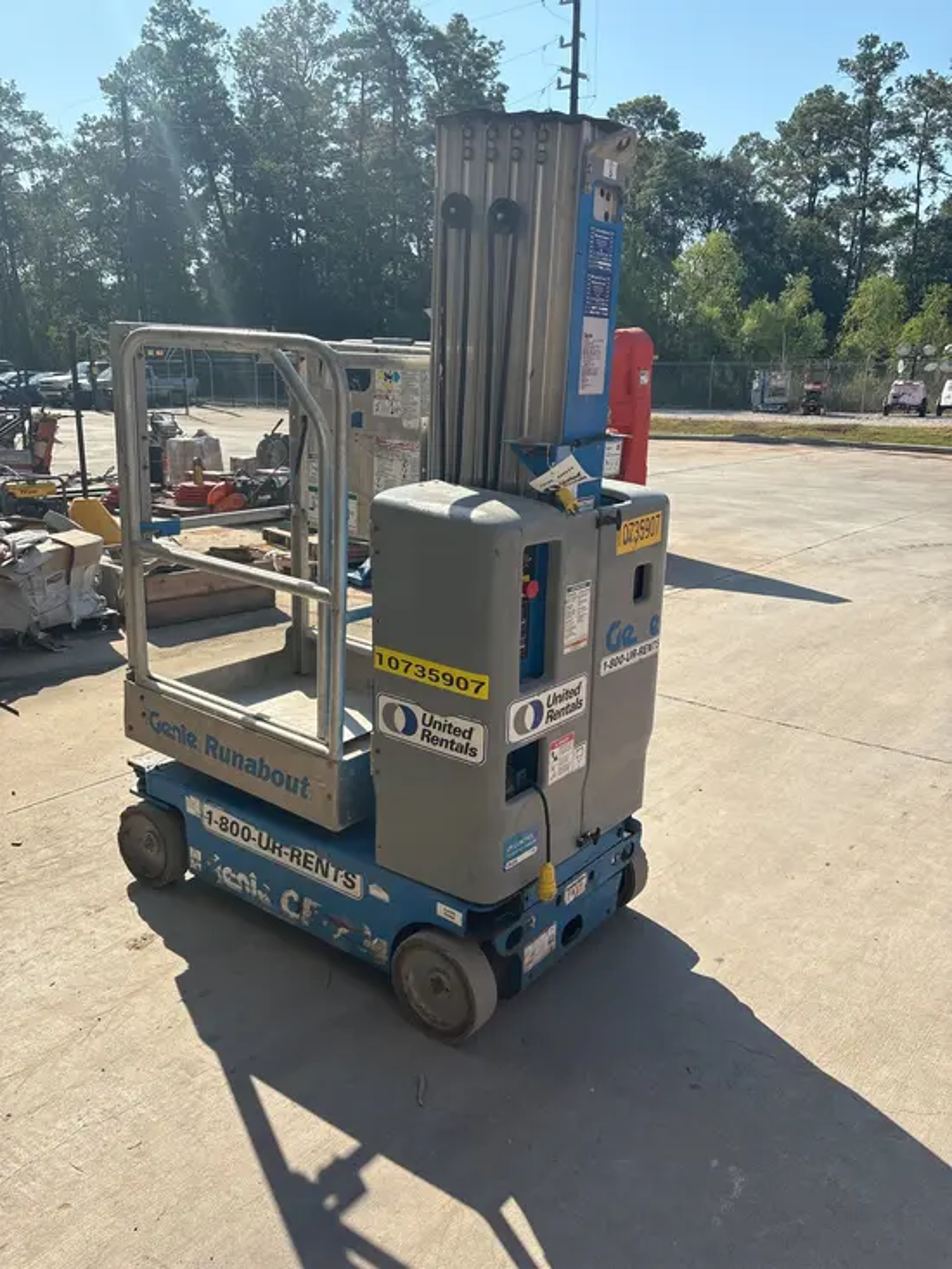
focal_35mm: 26
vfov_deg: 67.3
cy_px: 634
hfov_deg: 53.1
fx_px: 953
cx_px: 476
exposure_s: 1/2778
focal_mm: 5.96
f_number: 1.6
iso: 50
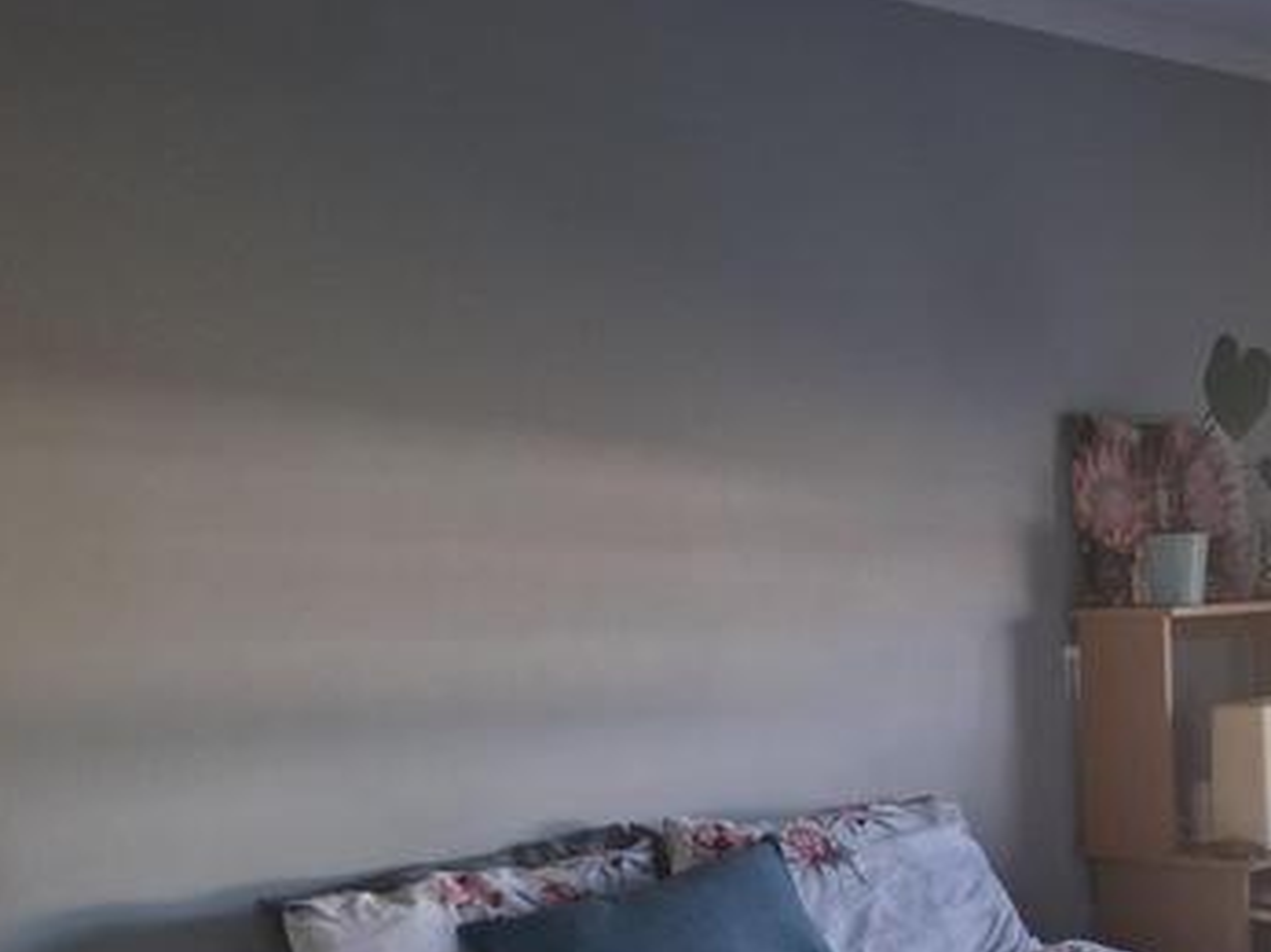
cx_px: 1132
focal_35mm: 53
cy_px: 655
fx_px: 1945
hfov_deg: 34.3
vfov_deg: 27.3
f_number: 1.8
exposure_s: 1/100
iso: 64
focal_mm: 5.54
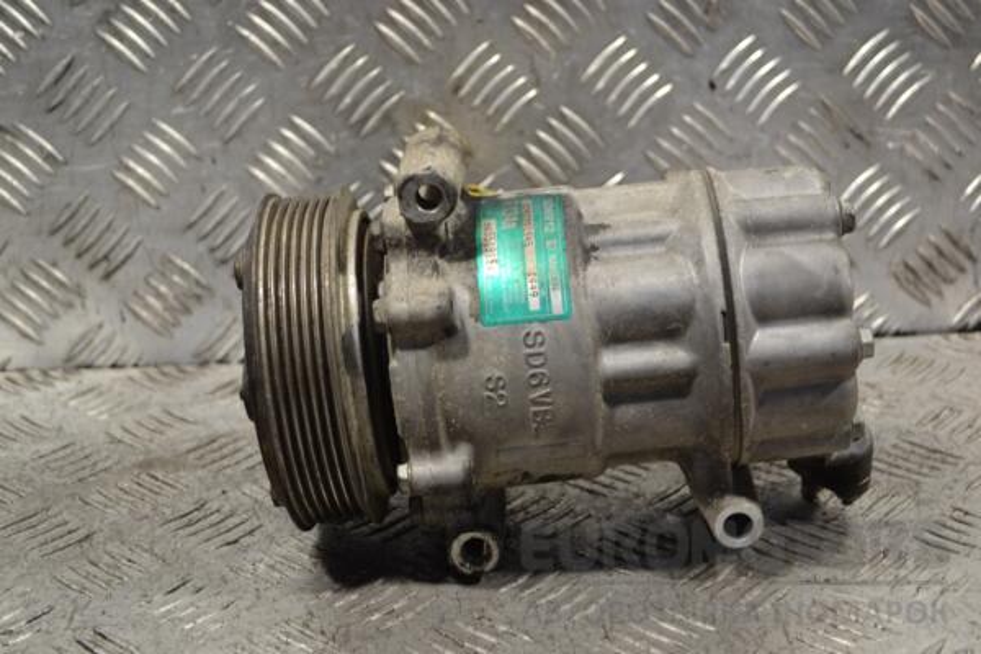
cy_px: 327
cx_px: 490
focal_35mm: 57
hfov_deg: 35.1
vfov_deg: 23.8
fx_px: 1553
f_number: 5
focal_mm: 38
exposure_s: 1/30
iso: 180
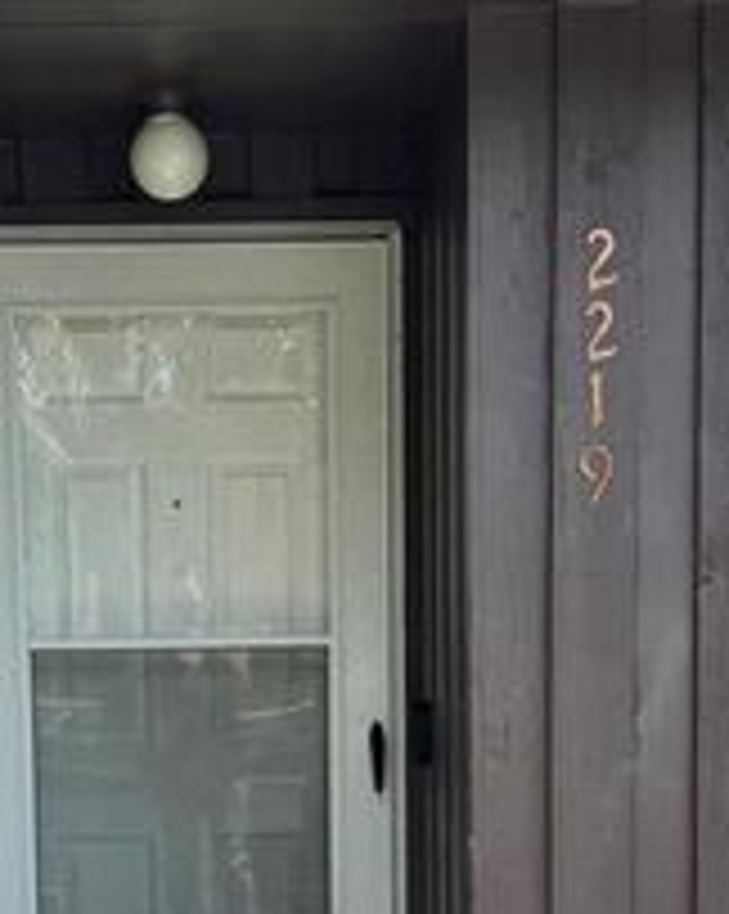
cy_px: 849
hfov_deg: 19.8
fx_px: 2080
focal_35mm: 77
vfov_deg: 24.0
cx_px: 225
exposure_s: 1/2604
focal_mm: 6.76
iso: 80
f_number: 1.78
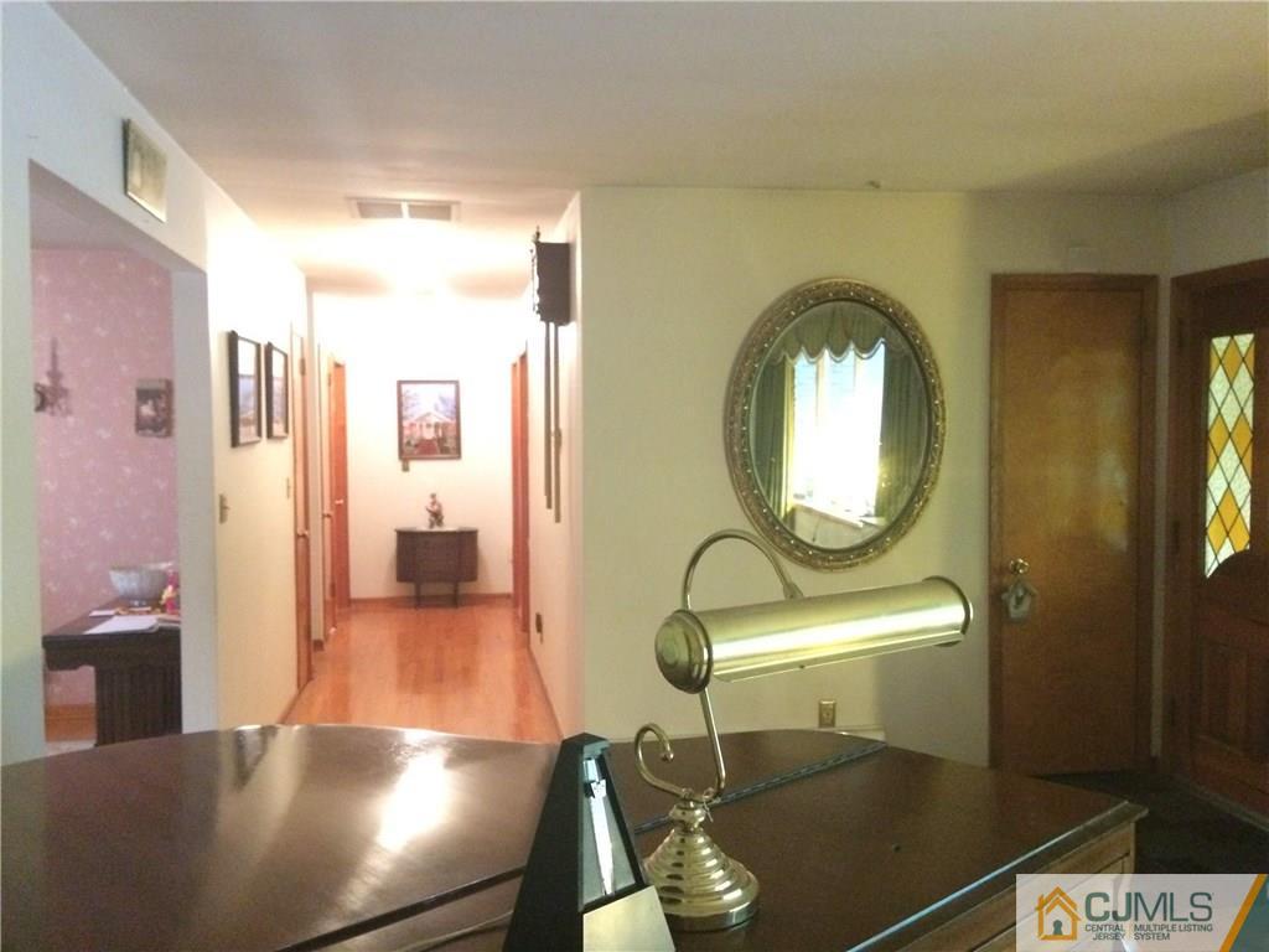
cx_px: 634
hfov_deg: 61.7
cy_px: 476
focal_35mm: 29
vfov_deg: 48.2
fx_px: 1063
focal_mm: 4.15
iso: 800
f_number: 2.2
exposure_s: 1/15
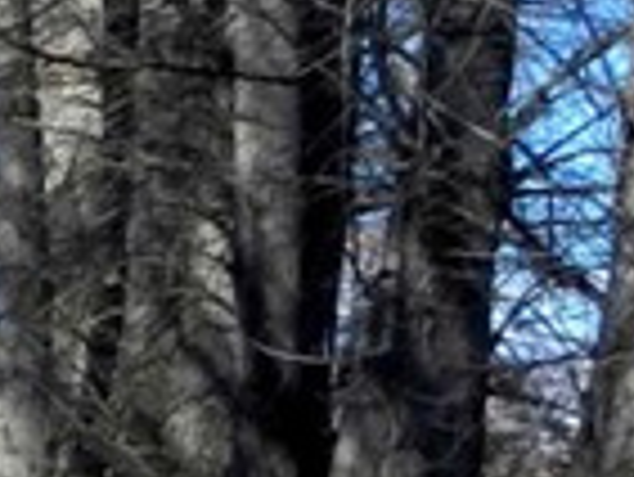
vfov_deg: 8.7
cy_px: 706
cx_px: -881
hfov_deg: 10.3
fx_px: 3061
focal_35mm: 167
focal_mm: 4
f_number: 4.5
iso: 160
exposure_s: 1/800
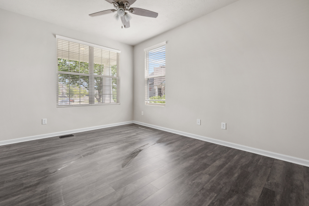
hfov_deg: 94.8
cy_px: 98
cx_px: 146
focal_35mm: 17
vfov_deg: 71.9
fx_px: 142
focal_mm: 15.5
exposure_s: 1/15
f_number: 9
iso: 1800
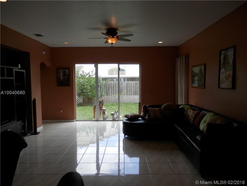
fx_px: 178
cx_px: 124
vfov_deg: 54.9
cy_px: 93
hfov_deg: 69.4
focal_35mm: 25
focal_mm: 4.5
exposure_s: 1/125
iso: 80
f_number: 3
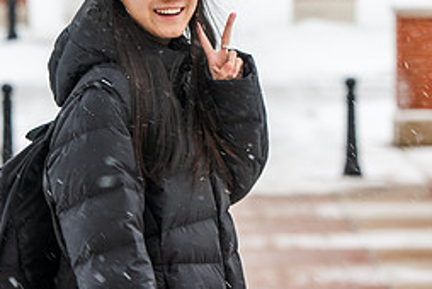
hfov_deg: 8.2
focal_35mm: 251
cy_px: -23
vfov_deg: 5.5
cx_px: 168
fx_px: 3015
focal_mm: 110
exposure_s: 1/200
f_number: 4.5
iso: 320
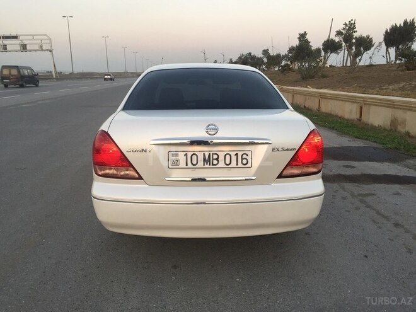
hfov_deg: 61.7
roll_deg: -1.1
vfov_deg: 48.2
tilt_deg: -12.7
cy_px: 156
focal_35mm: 29
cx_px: 208
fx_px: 349
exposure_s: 1/100
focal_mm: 4.15
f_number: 2.2
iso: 50
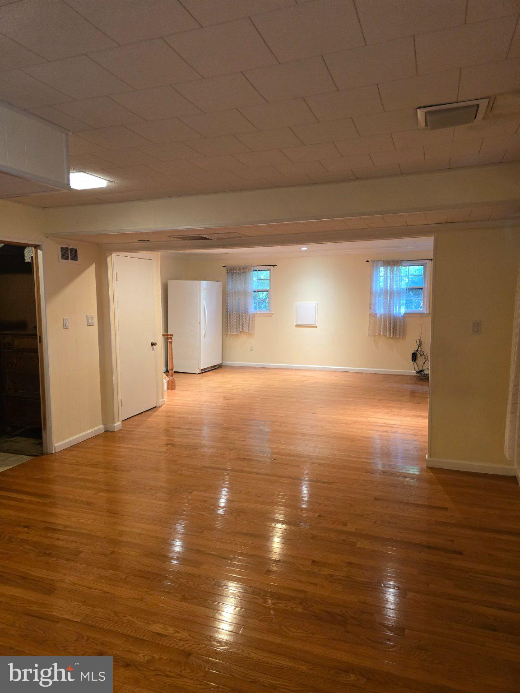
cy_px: 346
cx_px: 260
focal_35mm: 23
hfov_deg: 58.9
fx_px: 461
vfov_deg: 73.9
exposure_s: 1/120
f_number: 1.7
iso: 500
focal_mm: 6.3
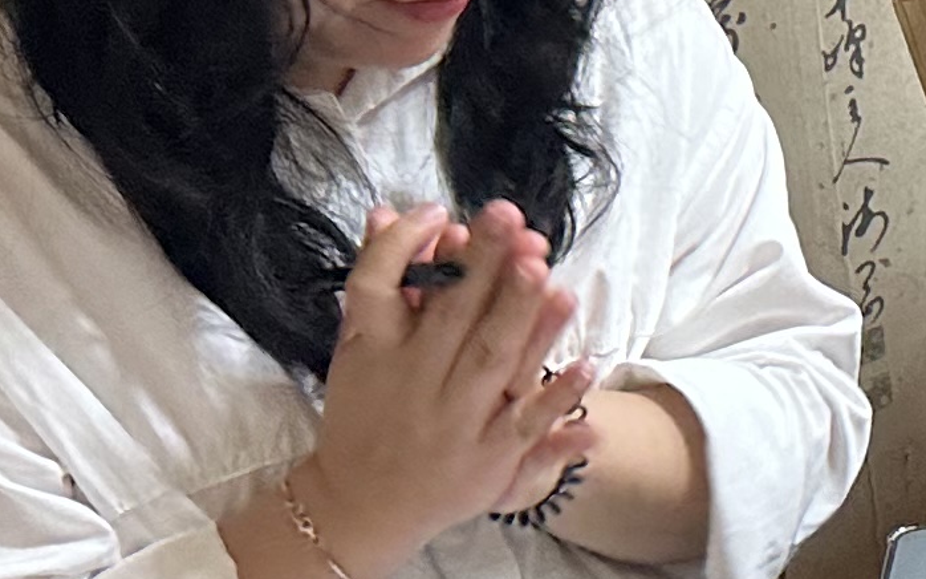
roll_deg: +2.2
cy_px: -436
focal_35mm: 147
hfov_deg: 12.4
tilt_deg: -11.9
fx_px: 3709
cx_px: 1884
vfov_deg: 8.6
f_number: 1.78
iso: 160
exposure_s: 1/60
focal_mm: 6.86
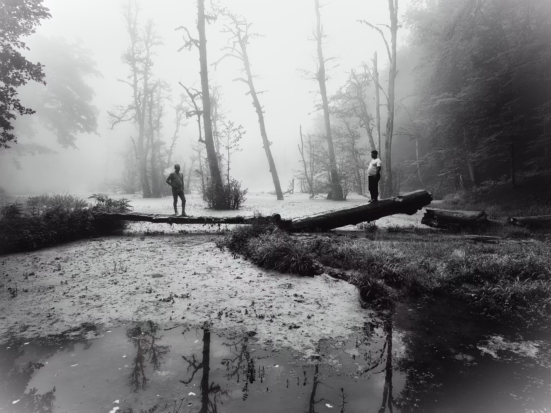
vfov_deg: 58.9
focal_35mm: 23
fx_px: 366
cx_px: 276
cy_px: 206
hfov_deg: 73.9
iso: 50
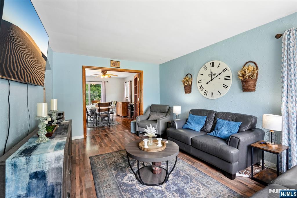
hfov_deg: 96.8
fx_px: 132
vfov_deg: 73.7
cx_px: 148
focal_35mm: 16
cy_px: 99
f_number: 8
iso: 400
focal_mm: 16
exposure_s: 1/20
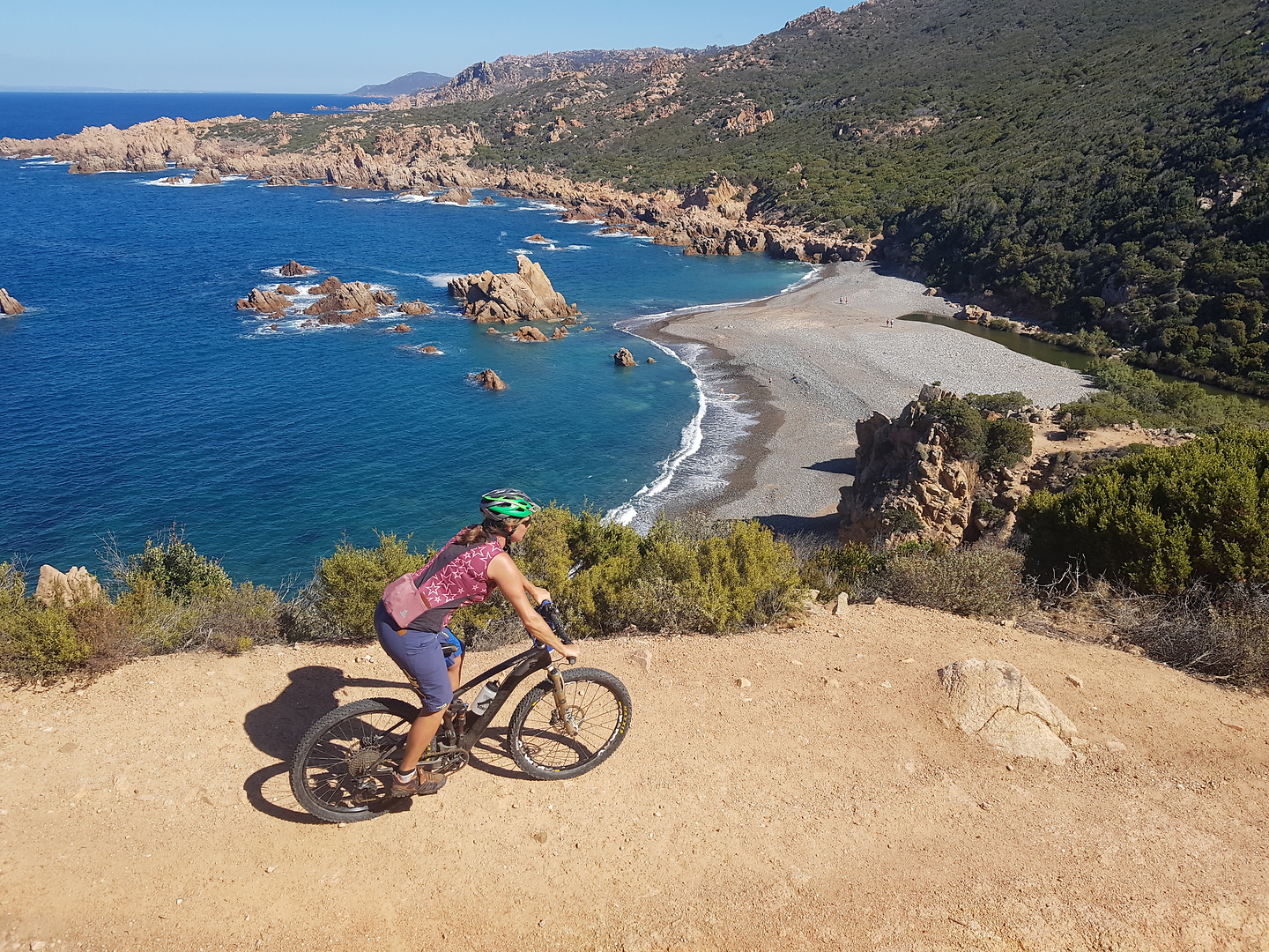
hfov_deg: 67.3
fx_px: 953
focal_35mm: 26
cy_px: 476
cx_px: 634
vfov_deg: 53.1
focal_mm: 4.2
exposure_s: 1/2036
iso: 40
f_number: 1.7
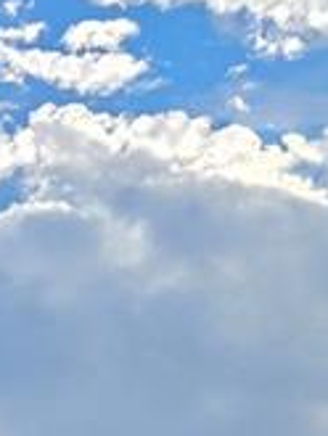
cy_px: 906
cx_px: -241
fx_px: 1804
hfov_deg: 9.9
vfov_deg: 12.1
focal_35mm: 143
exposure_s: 1/2628
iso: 80
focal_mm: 5.4
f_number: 1.8
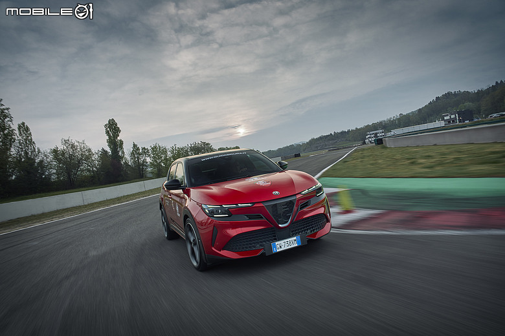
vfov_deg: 53.1
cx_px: 252
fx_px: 337
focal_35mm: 24
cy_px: 168
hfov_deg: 73.7
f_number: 8
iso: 200
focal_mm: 24
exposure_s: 1/30
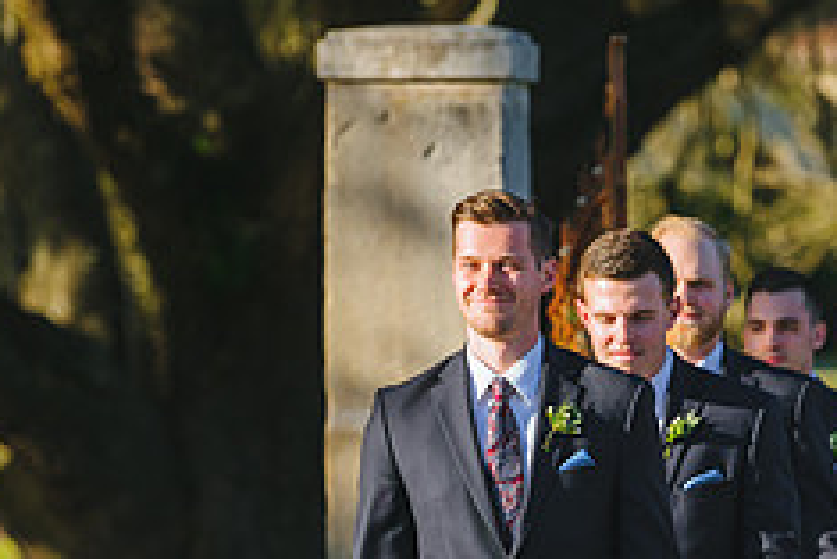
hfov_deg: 4.8
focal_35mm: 431
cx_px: 581
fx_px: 10027
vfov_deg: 3.2
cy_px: 650
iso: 200
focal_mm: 175
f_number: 4.5
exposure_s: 1/1000
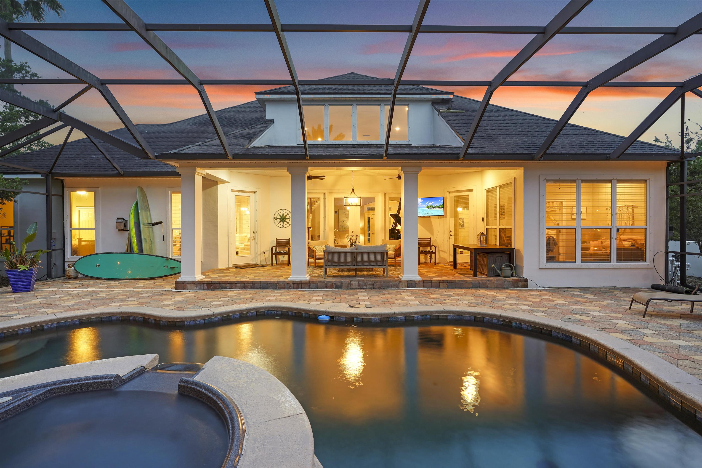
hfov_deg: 93.3
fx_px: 331
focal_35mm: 17
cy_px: 234
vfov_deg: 70.4
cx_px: 351
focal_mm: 17
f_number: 8
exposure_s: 8
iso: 100
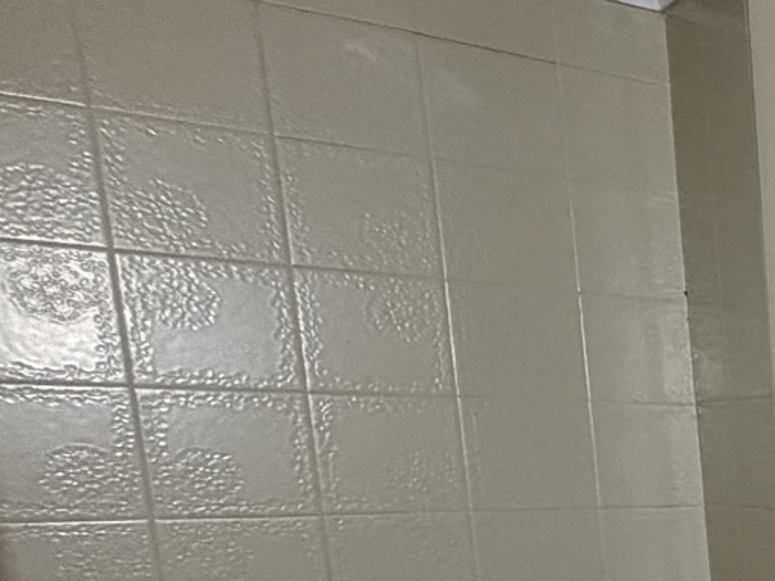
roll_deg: +0.3
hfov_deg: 22.8
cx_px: 1354
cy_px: 644
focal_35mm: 53
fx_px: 1186
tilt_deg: -9.0
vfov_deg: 25.5
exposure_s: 1/69
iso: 320
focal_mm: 2.22
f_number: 2.2
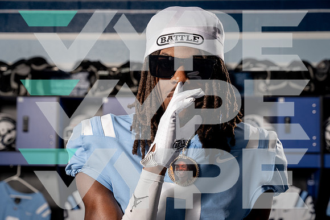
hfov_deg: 31.0
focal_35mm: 65
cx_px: 165
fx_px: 596
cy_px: 110
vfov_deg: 20.9
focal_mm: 65
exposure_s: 1/250
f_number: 5.6
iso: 500
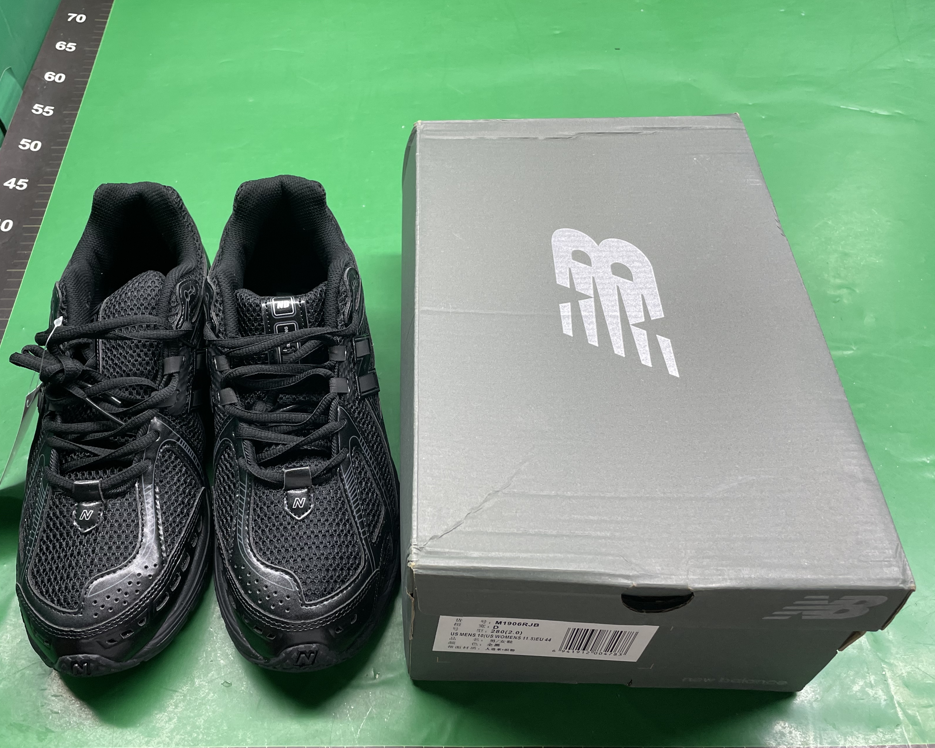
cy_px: 379
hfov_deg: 55.2
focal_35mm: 32
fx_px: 885
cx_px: 366
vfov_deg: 45.8
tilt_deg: -50.0
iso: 125
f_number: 1.6
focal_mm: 4.2
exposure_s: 1/100
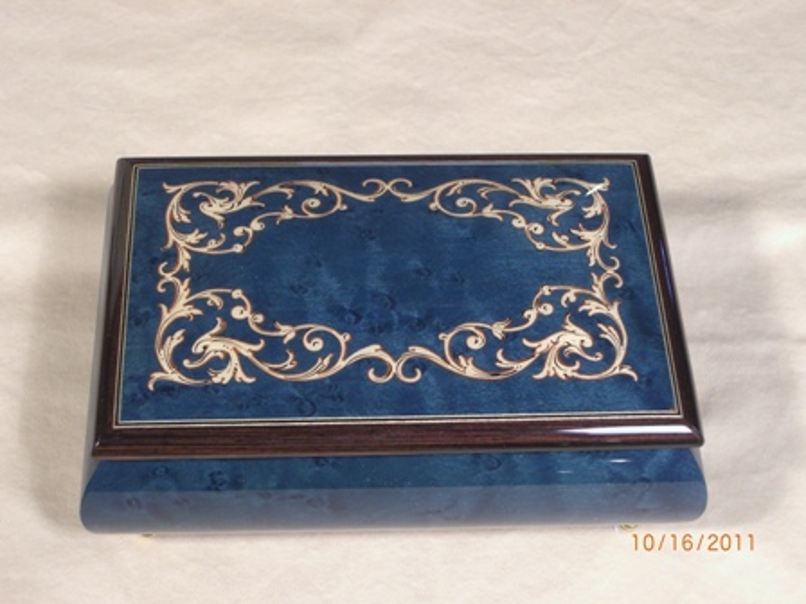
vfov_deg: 21.6
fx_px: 1583
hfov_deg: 28.6
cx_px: 403
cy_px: 302
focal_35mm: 68
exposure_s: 1/125
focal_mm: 14.2
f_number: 4
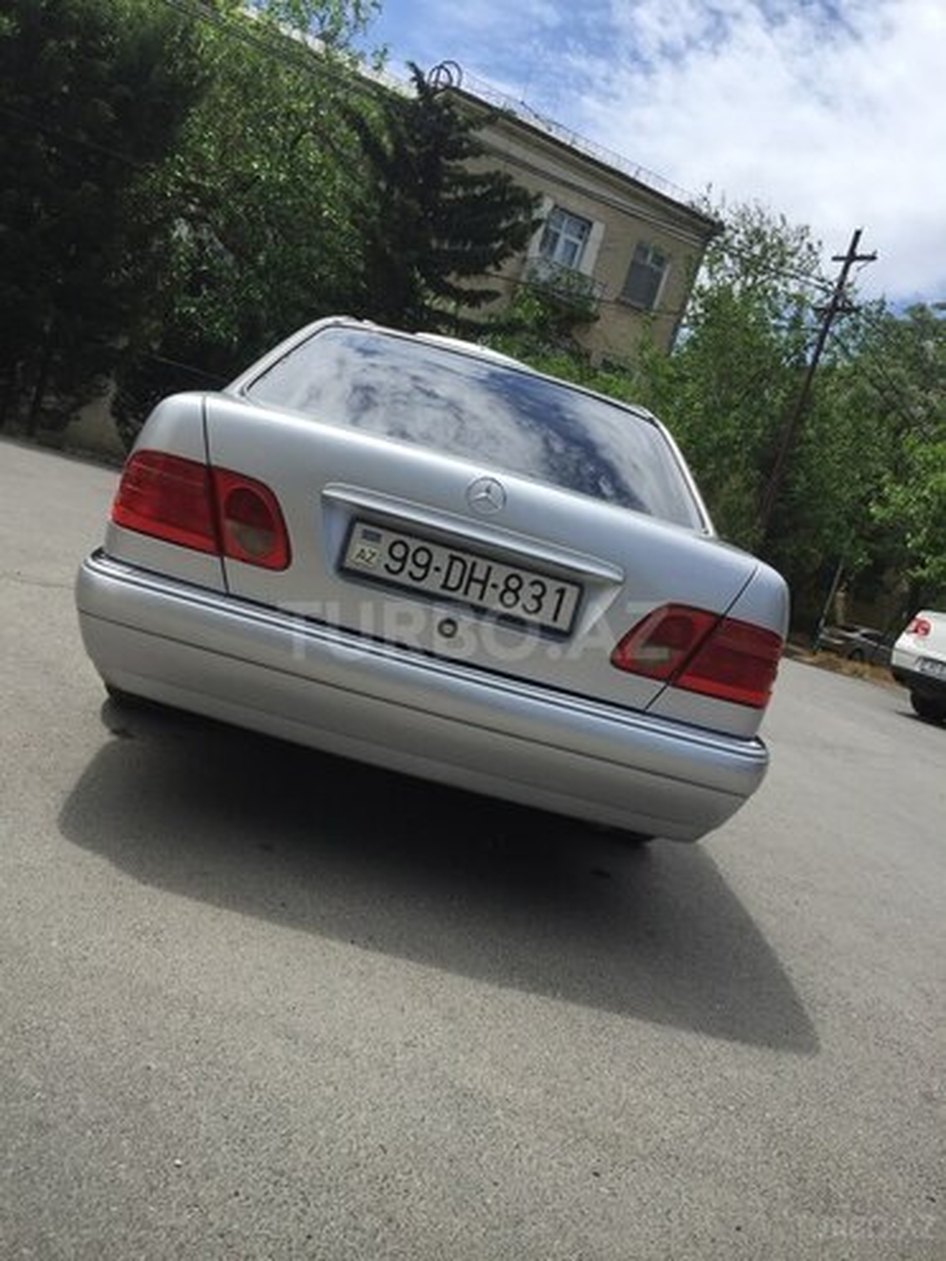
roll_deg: -17.5
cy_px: 630
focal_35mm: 29
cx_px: 473
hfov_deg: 48.2
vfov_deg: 61.7
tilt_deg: +1.2
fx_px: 1057
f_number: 2.2
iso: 32
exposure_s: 1/2475
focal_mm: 4.15
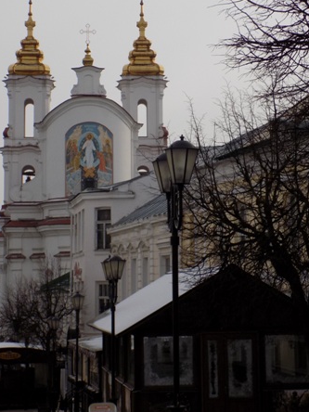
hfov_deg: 17.4
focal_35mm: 85
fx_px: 1012
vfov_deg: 22.9
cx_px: 135
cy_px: 140
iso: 80
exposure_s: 1/500
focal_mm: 10.5
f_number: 4
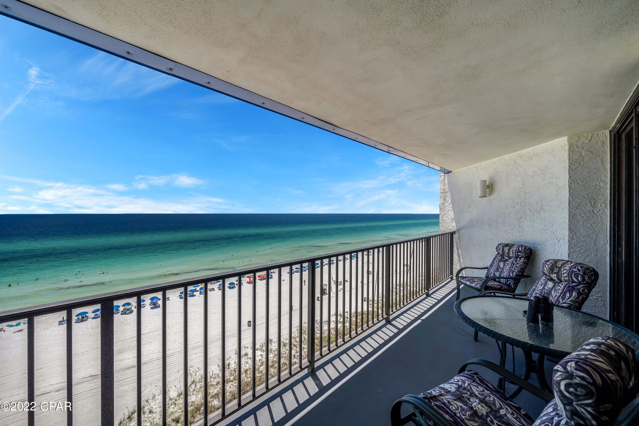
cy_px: 213
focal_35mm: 12
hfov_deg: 112.6
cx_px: 320
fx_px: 213
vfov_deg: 90.0
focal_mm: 12
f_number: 5.6
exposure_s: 1/1250
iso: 100
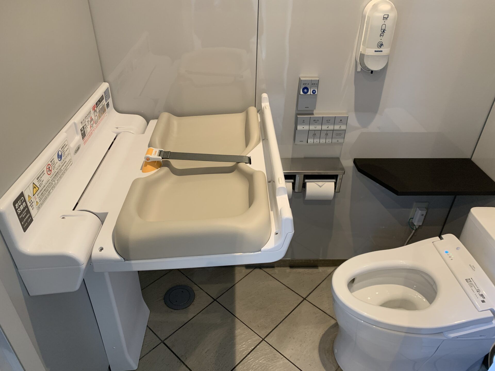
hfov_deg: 67.3
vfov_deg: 53.1
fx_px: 372
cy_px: 186
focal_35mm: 26
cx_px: 248
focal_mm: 4.25
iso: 100
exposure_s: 1/60
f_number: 1.8
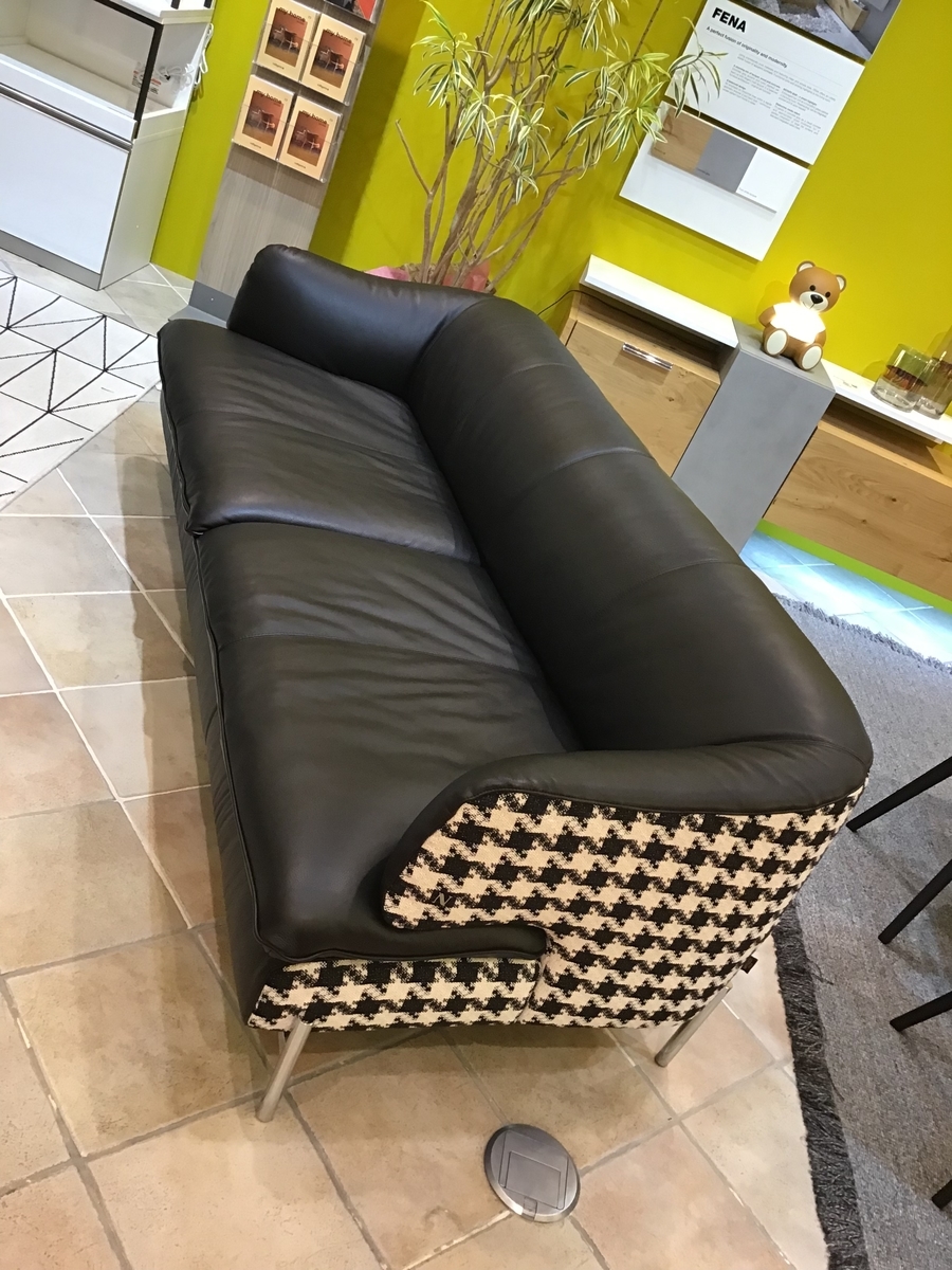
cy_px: 635
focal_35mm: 31
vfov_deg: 58.4
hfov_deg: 45.4
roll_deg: -24.4
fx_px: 1137
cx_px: 476
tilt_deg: -29.5
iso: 100
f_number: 2.4
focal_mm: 3.3
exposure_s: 1/30
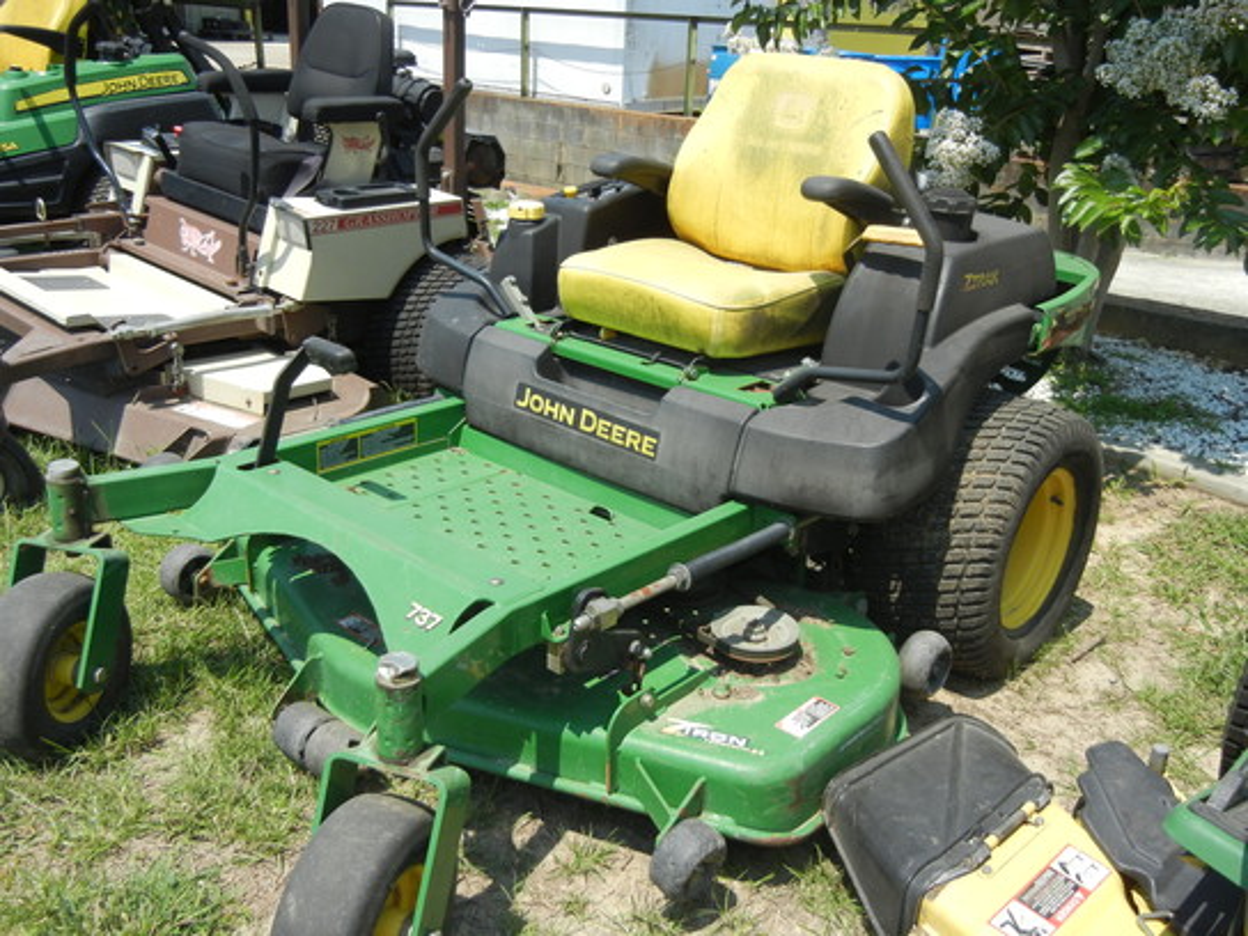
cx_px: 624
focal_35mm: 34
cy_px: 468
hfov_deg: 54.0
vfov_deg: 41.8
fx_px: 1226
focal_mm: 6.2
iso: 160
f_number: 7.2
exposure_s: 1/274
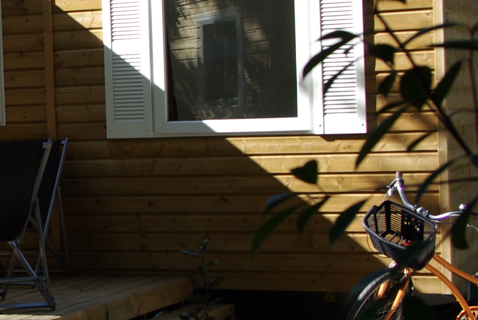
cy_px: 150
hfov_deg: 16.0
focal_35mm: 122
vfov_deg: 11.3
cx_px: -133
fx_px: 1622
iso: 100
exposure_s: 1/125
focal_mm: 28
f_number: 6.7
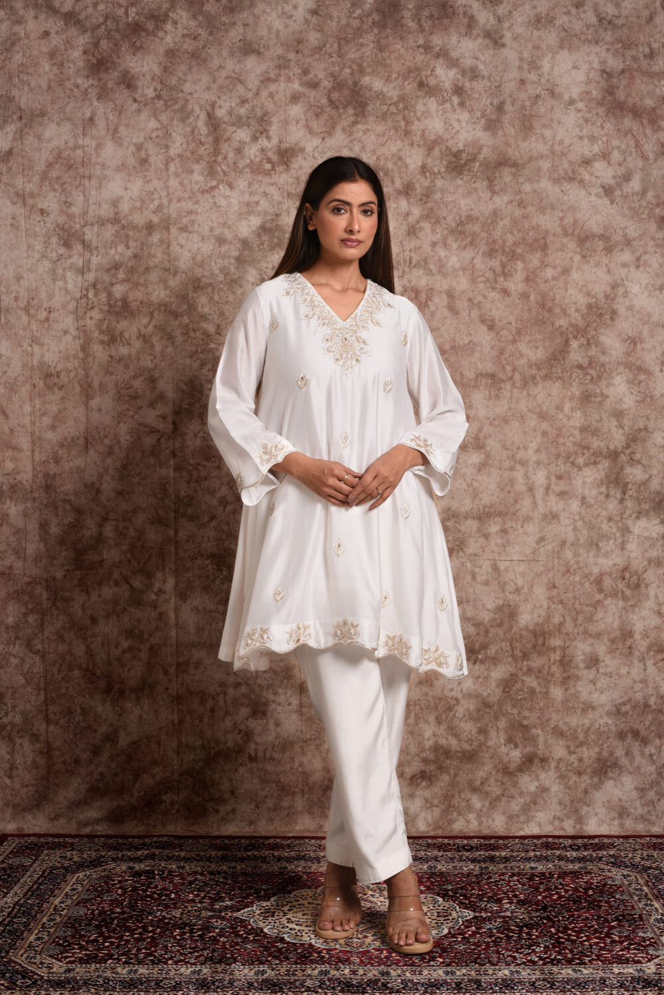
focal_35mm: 50
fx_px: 1382
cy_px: 498
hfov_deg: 27.0
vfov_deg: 39.6
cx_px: 332
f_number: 11
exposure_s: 1/125
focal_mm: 50
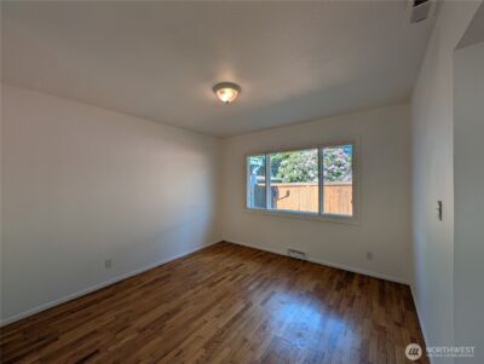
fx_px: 168
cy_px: 182
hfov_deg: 110.5
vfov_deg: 94.6
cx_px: 242
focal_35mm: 12
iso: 58
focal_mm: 2.02
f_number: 1.7
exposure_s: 1/643
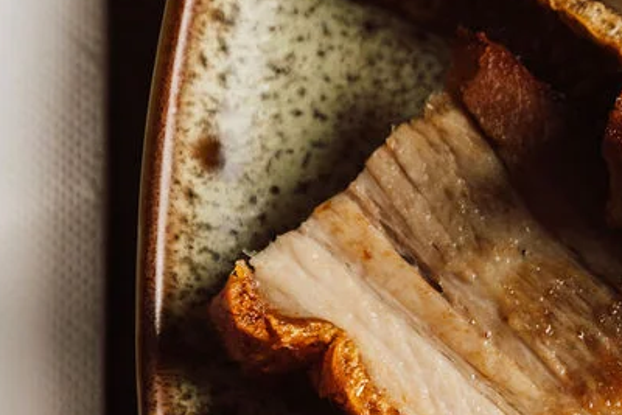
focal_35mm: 715
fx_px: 12357
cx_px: 767
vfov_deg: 1.9
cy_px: 234
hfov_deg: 2.9
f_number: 5
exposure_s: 1/125
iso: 160
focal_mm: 35
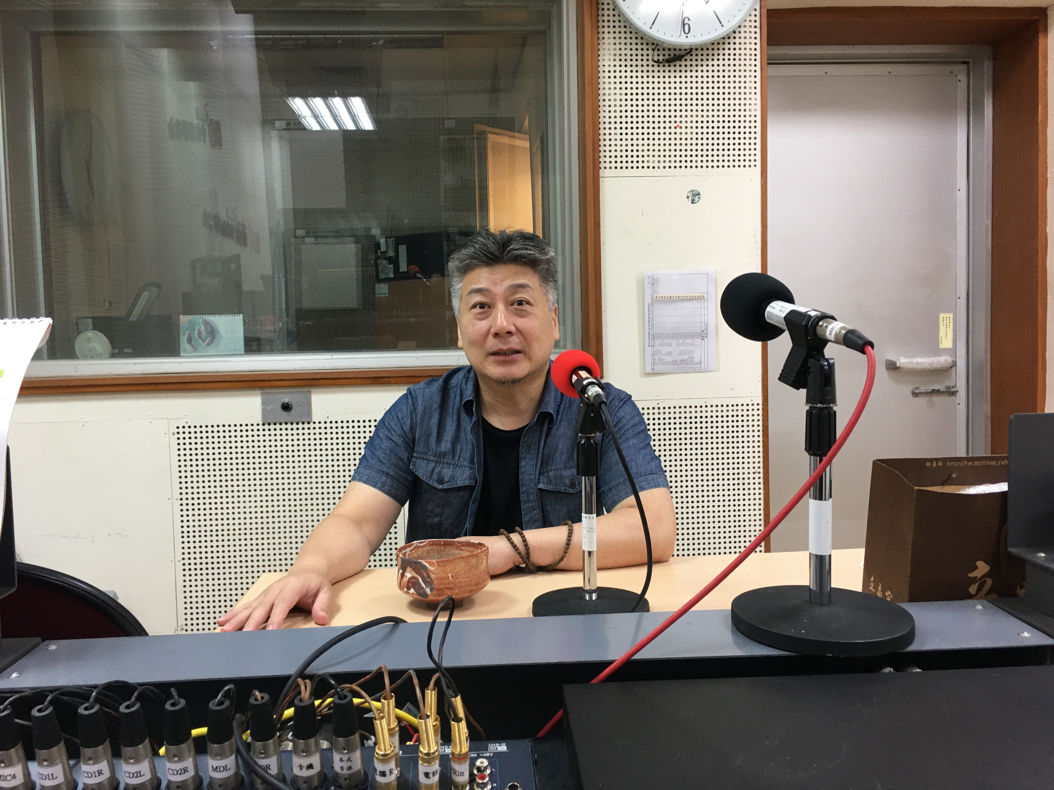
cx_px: 527
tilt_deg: -2.4
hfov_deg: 61.7
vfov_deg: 48.2
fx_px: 883
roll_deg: +1.5
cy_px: 395
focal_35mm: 29
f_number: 2.2
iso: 40
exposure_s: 1/15
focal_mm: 4.15
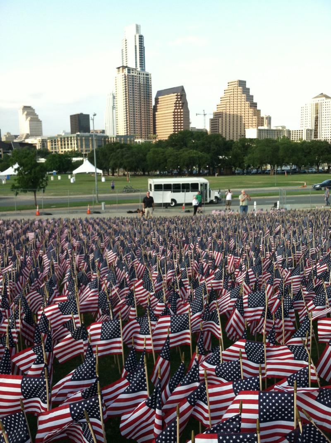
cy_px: 222
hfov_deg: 40.6
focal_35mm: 35
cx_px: 166
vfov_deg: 52.7
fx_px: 447
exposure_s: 1/293
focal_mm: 3.85
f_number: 2.8
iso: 80
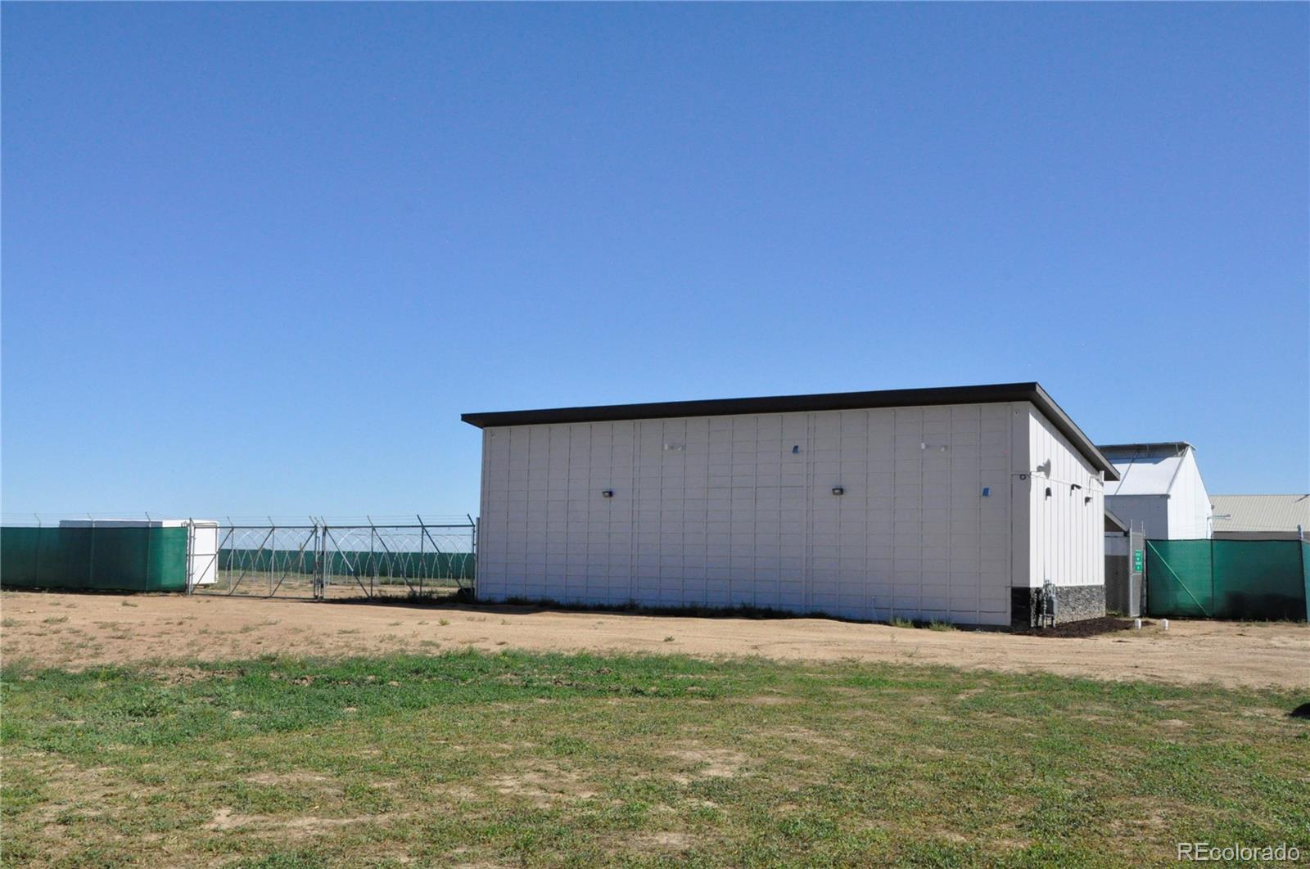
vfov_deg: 36.8
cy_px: 434
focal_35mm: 36
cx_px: 655
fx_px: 1308
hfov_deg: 53.2
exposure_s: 1/1000
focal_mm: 24
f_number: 16
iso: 2000
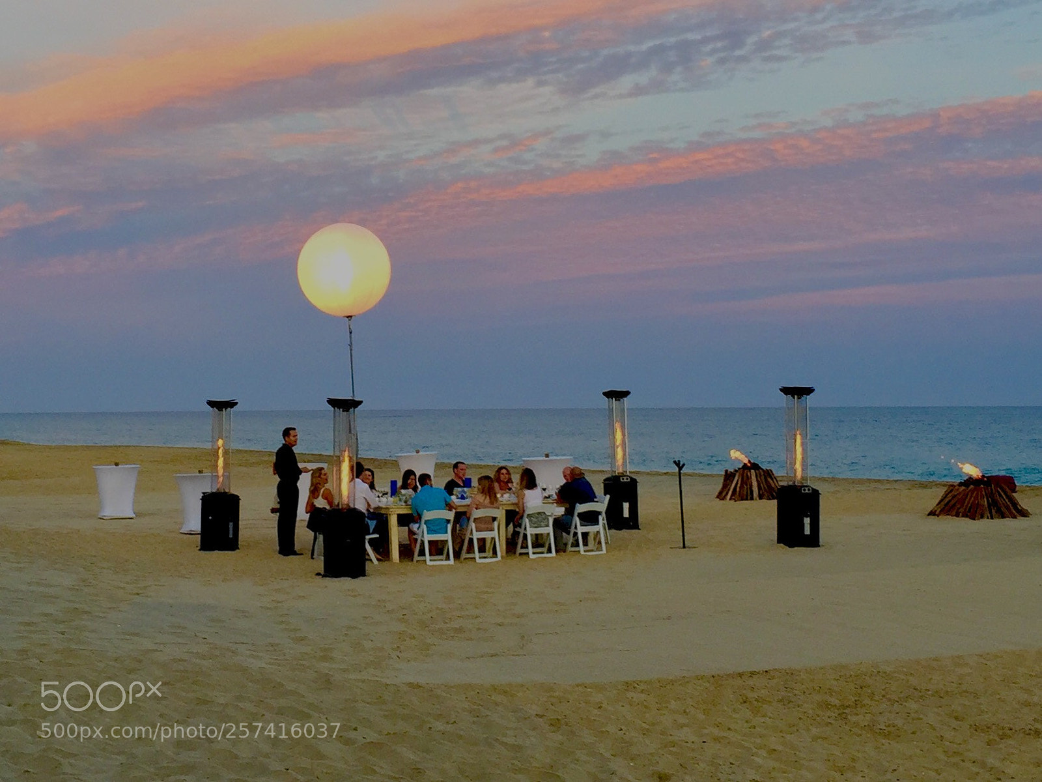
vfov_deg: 48.2
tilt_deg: +2.9
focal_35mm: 29
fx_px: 873
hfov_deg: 61.7
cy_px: 391
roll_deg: +0.8
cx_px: 521
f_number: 2.2
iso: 32
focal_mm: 4.15
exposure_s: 1/60
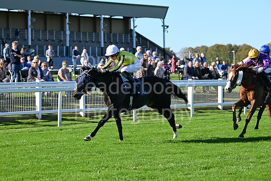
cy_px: 90
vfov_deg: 10.6
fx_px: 979
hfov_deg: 15.8
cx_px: 136
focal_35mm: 130
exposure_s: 1/1600
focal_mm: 130
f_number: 5.6
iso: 400
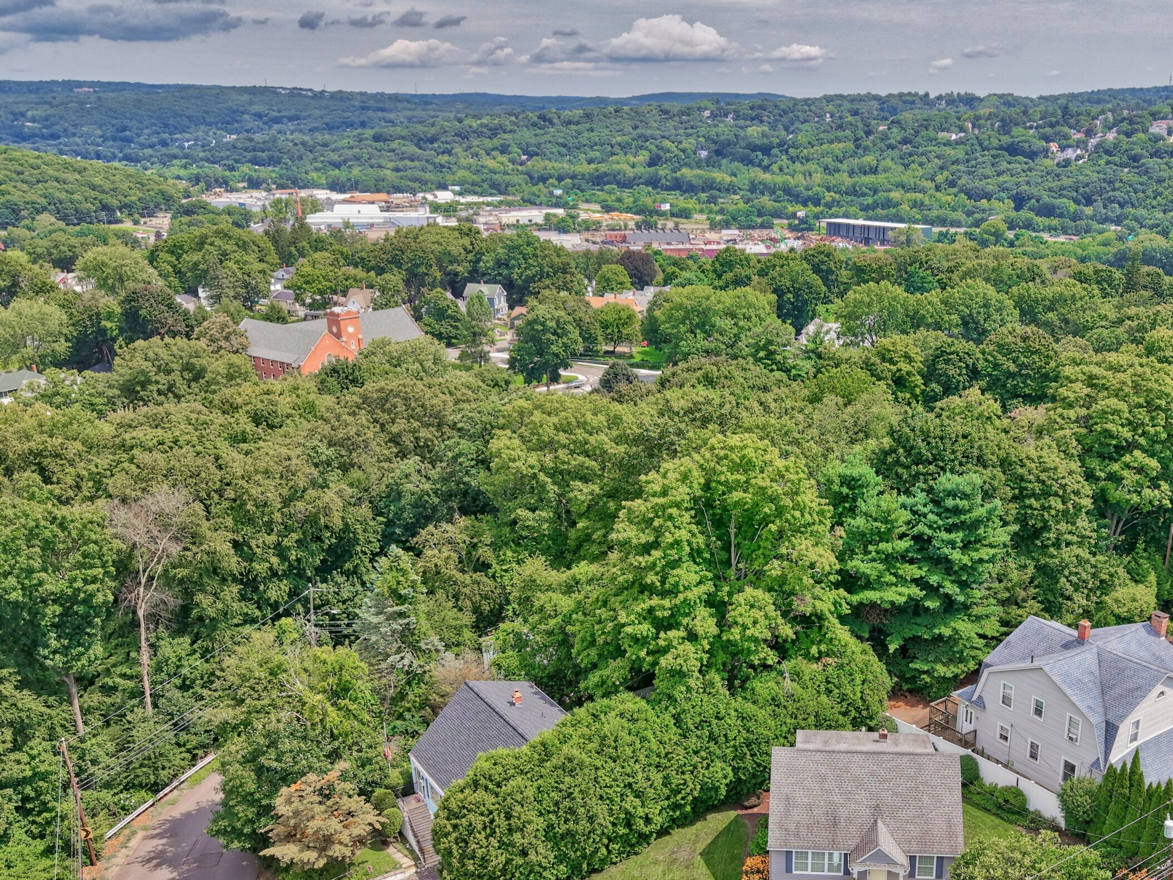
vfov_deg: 40.4
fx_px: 1186
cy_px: 559
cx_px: 766
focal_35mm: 35
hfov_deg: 51.8
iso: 160
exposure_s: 1/1250
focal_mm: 8.7
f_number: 1.8
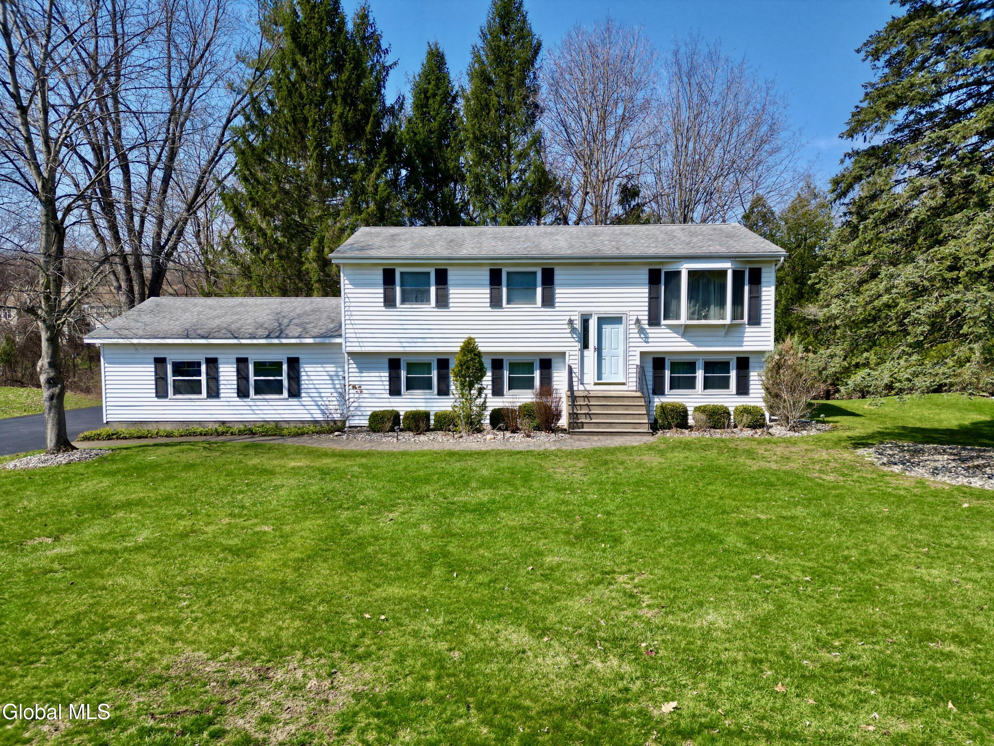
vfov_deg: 56.8
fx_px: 689
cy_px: 373
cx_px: 497
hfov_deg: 71.6
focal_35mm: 24
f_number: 1.7
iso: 100
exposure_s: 1/2500
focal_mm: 6.72
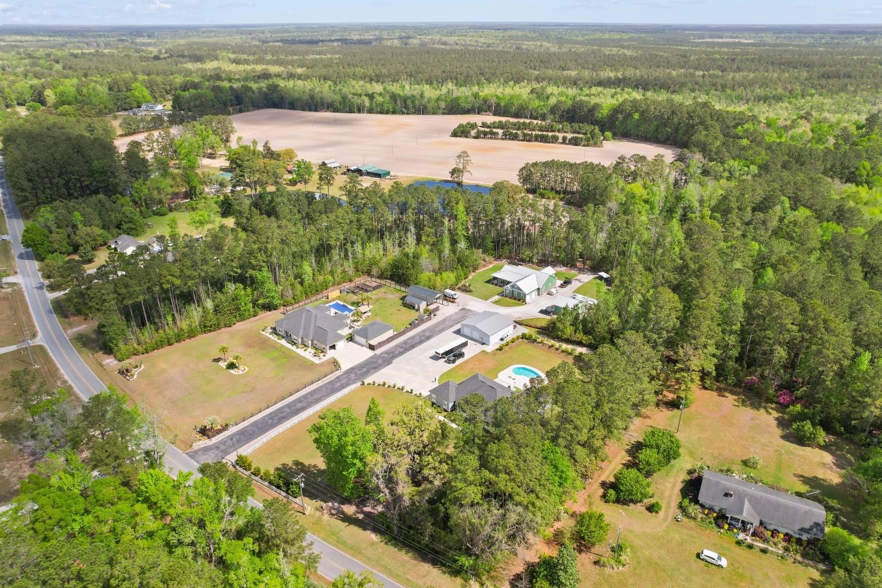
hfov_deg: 76.1
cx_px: 447
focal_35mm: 23
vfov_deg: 55.1
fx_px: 563
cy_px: 303
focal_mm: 8.38
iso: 120
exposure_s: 1/250
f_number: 2.8
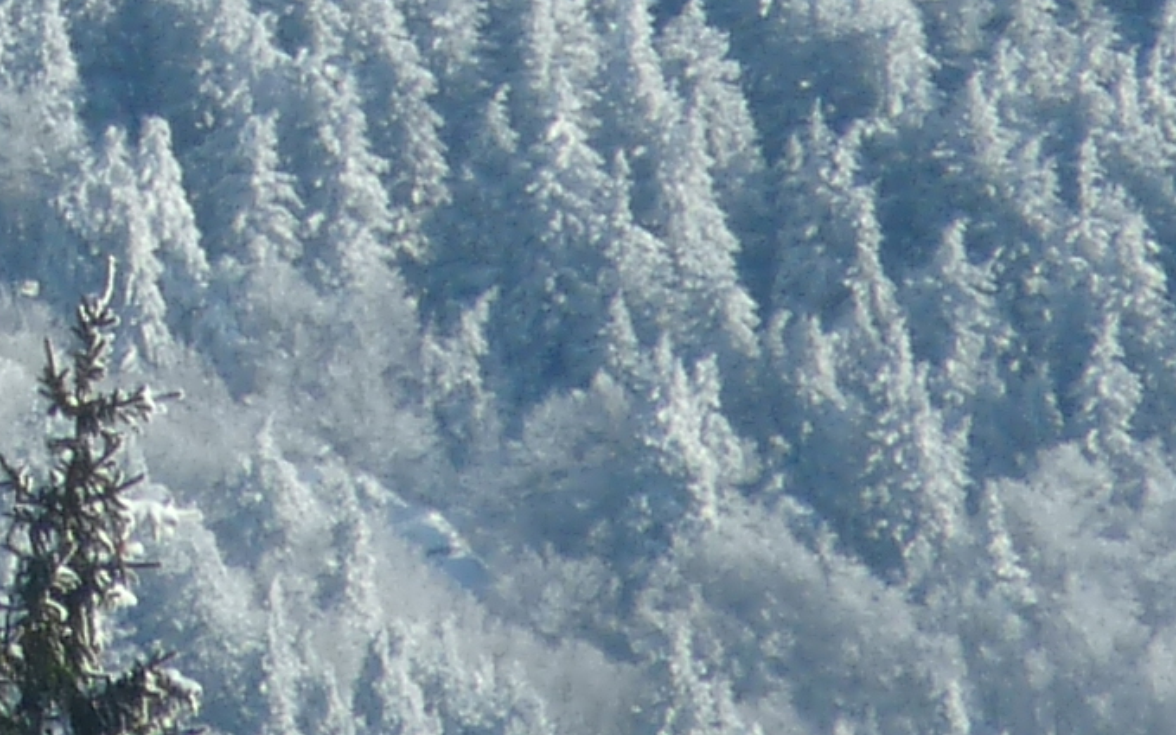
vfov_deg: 0.7
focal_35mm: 2001
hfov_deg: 1.1
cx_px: -756
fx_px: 64132
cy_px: -865
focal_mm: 62.5
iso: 100
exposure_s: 1/400
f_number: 5.6
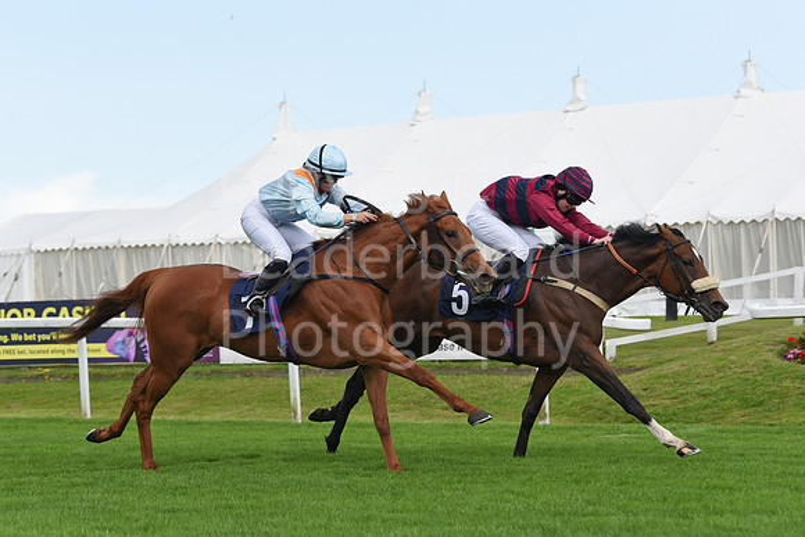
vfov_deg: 12.5
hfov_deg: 18.6
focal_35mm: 110
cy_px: 268
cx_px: 402
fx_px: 2460
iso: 500
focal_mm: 110
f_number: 5.6
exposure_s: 1/2000
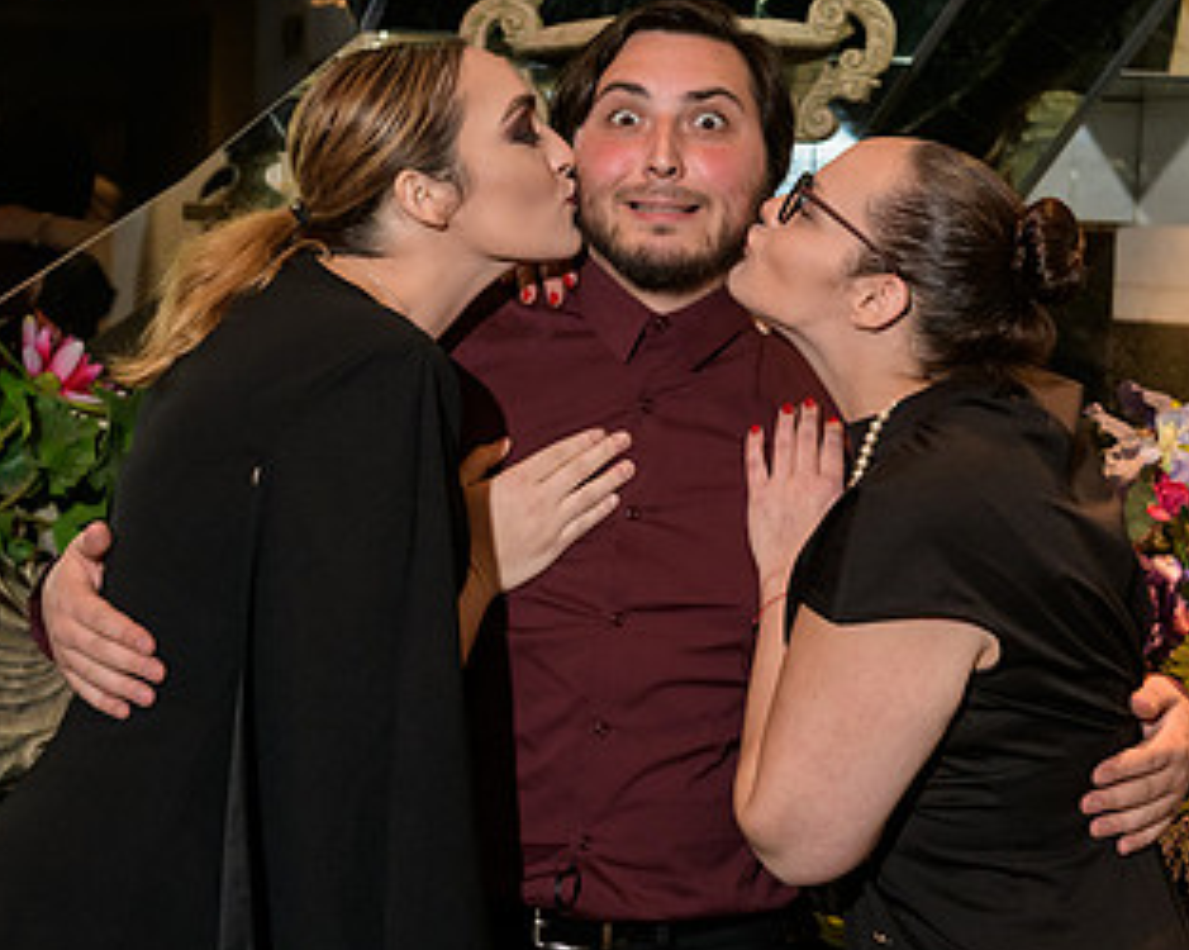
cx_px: 653
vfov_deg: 17.6
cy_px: 370
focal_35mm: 87
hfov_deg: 22.0
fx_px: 3060
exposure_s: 1/125
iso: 1000
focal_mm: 50
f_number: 5
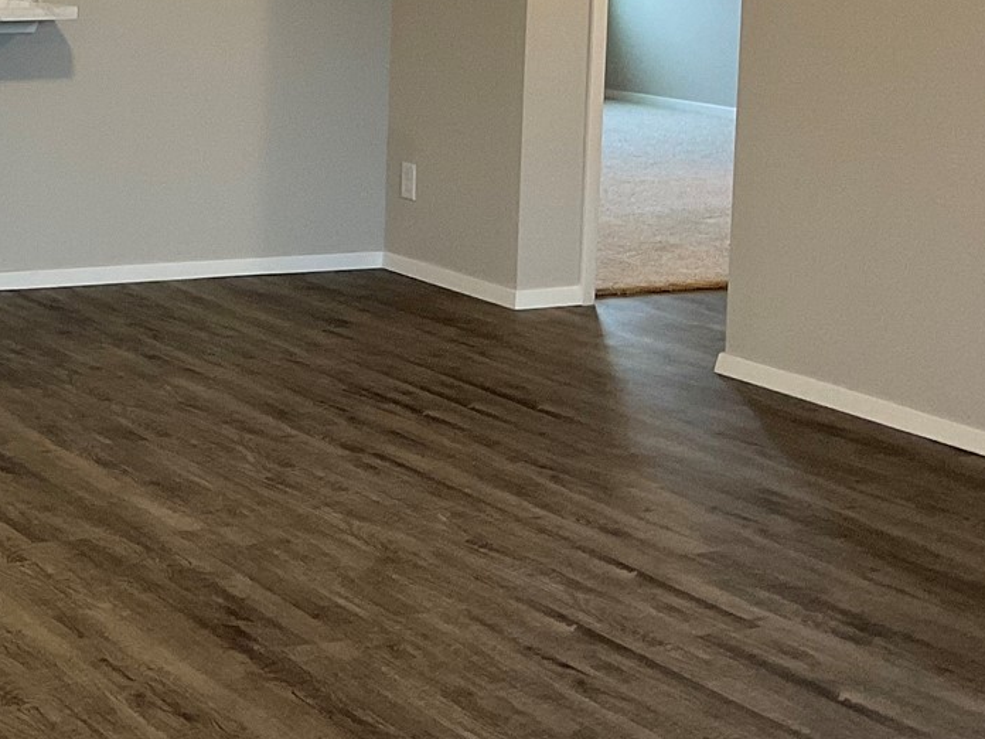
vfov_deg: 18.1
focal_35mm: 80
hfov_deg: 22.3
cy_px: 71
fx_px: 2276
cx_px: -241
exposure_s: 1/60
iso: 64
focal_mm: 3
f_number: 1.8
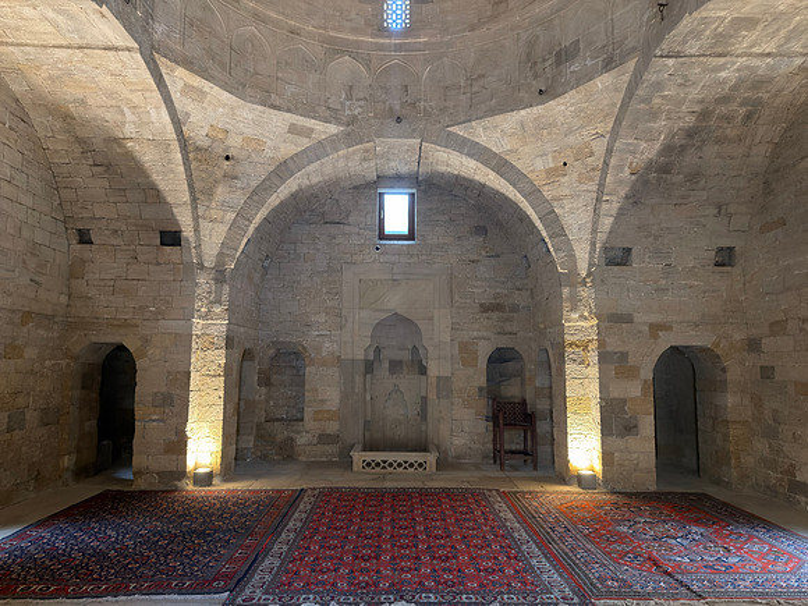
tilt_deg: +5.7
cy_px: 303
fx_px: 560
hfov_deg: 71.6
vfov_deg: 56.8
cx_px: 404
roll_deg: +0.4
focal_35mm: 24
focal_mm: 6.76
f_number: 1.78
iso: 500
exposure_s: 1/25
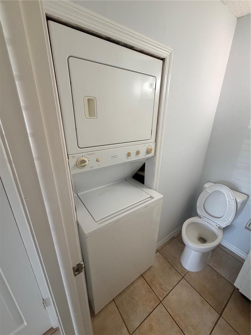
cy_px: 168
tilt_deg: -16.1
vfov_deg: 102.1
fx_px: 135
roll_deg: -1.4
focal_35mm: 14
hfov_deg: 85.7
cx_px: 126
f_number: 2.2
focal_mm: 2.22
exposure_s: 1/120
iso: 320
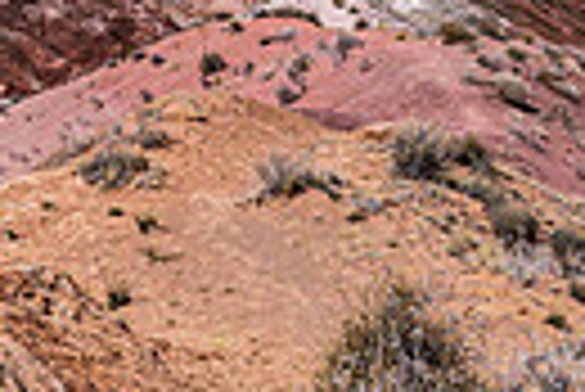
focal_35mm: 107
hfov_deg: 19.1
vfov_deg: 12.4
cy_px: -133
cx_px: 297
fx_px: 1741
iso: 640
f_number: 18
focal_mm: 24
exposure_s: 1/1000
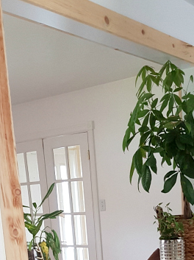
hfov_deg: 24.8
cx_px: 105
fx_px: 442
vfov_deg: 29.7
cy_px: 281
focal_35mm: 59
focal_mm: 4.2
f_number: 1.7
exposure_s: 1/17
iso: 200
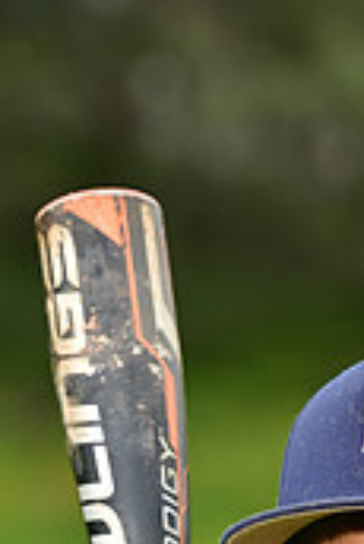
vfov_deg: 3.3
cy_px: 737
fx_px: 9429
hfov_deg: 2.2
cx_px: 451
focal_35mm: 623
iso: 400
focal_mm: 185
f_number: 6.3
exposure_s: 1/250
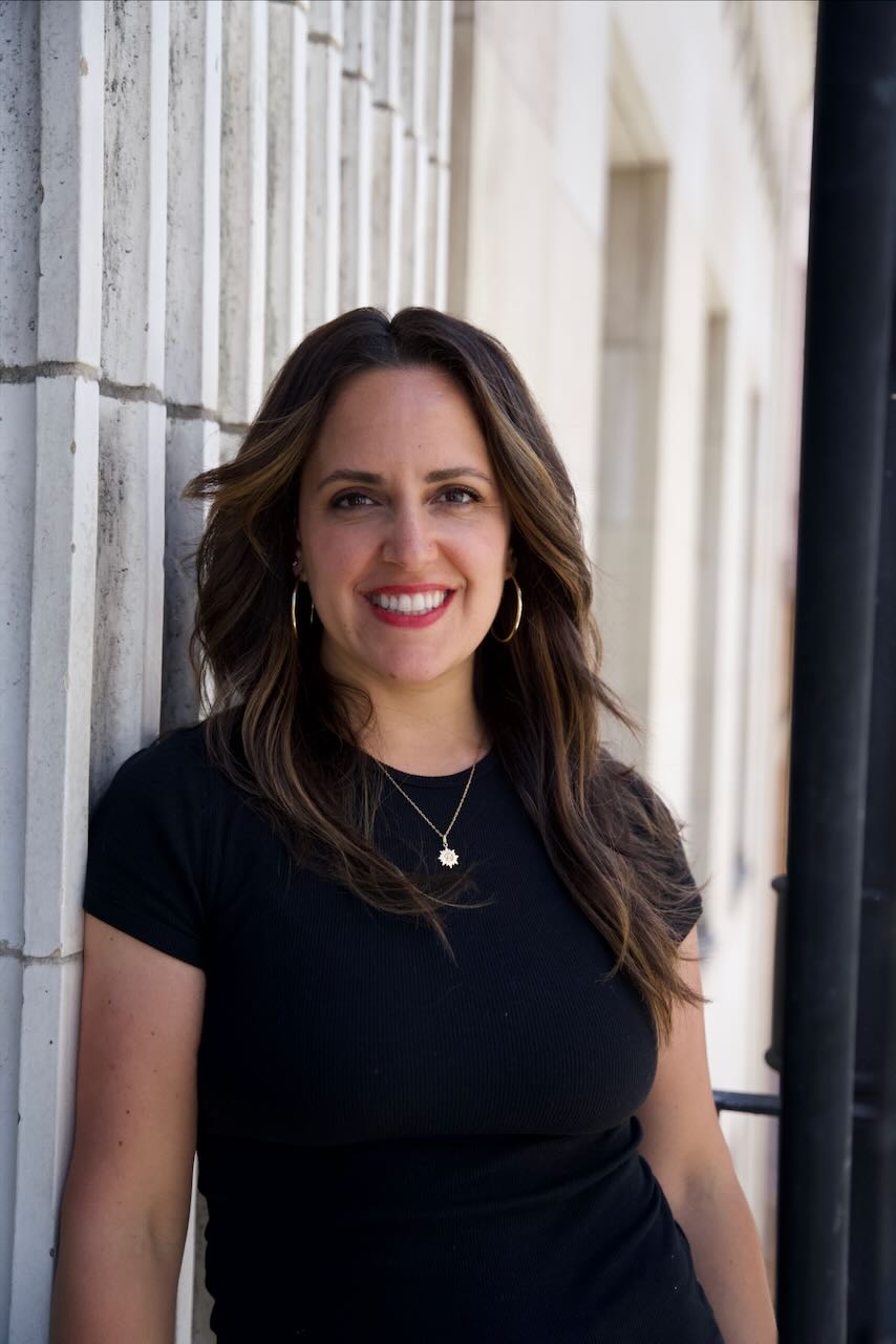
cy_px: 672
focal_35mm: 46
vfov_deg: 42.7
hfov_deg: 29.2
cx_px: 448
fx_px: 1720
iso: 2000
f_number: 2.8
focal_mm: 46.1
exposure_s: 1/3200
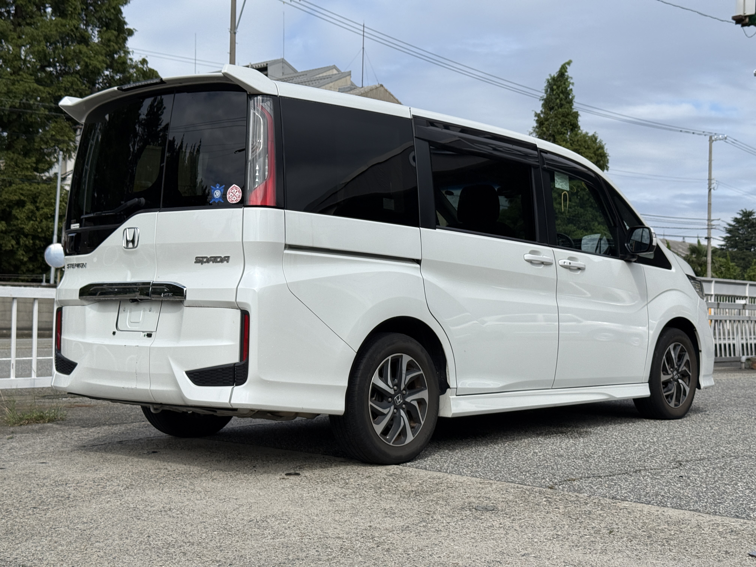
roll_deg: -0.9
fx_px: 1048
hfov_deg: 39.7
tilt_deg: +1.2
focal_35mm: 48
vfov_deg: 30.3
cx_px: 378
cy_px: 284
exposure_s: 1/6024
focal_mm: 6.76
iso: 64
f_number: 1.78
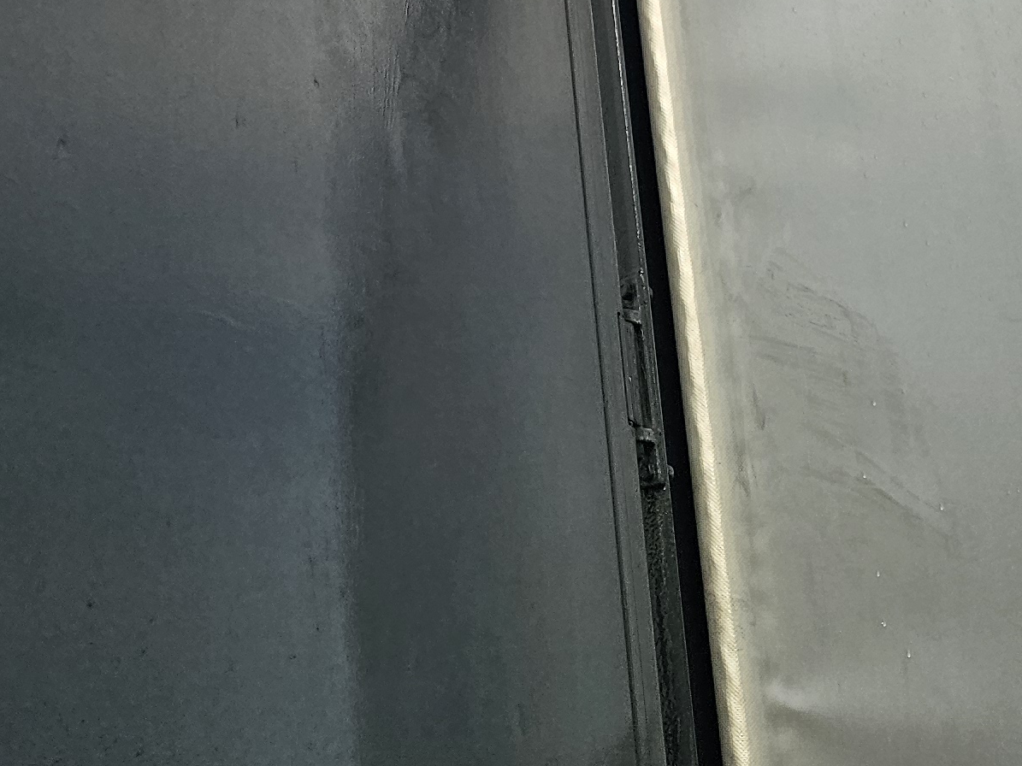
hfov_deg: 25.2
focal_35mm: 77
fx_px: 2273
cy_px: -288
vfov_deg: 17.7
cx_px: 365
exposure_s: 1/2000
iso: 40
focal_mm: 6.3
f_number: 1.7
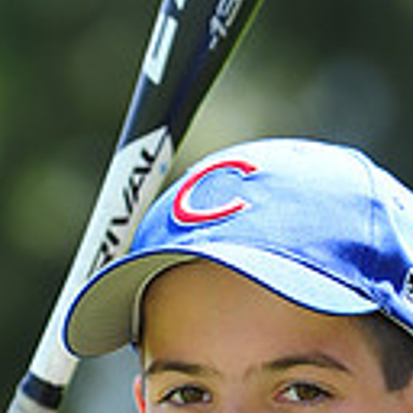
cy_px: 468
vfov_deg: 2.3
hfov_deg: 2.3
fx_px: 10380
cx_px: 274
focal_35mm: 769
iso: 200
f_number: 4.5
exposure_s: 1/400
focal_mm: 200
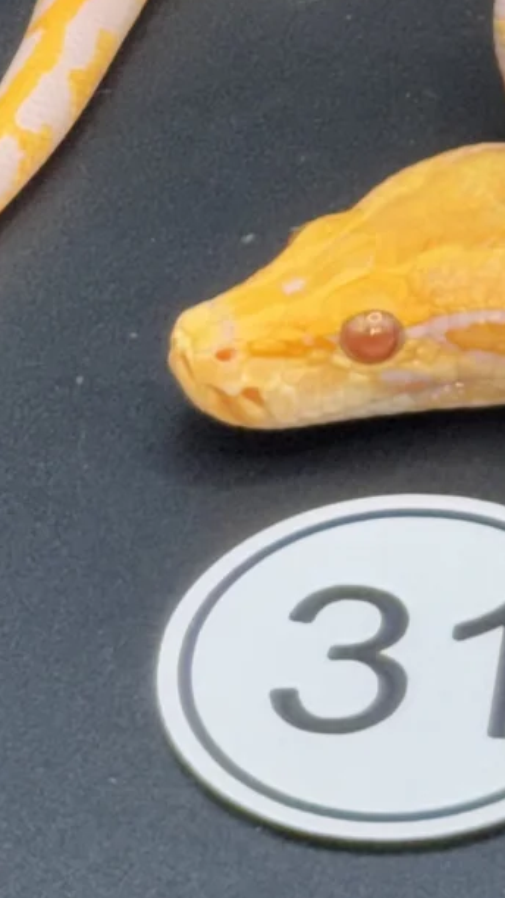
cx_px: 722
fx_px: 5210
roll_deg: +0.6
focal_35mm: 219
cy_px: -538
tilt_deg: -31.5
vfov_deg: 9.5
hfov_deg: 5.5
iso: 50
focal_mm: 6.76
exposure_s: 1/40
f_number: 1.78
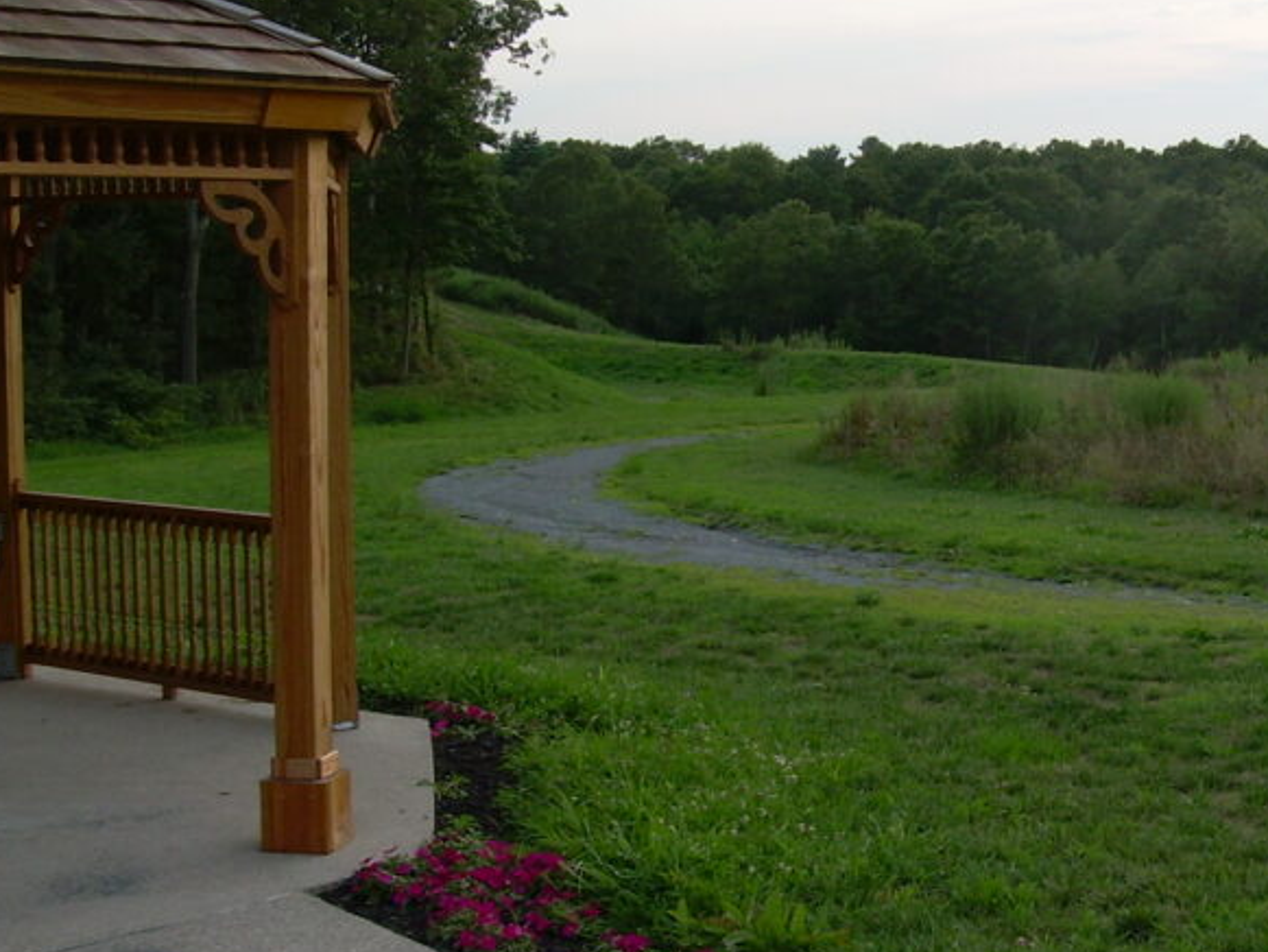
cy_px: 421
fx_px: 2455
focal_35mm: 67
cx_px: 949
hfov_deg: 28.5
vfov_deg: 21.9
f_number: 4.6
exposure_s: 1/105
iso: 50
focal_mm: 6.3
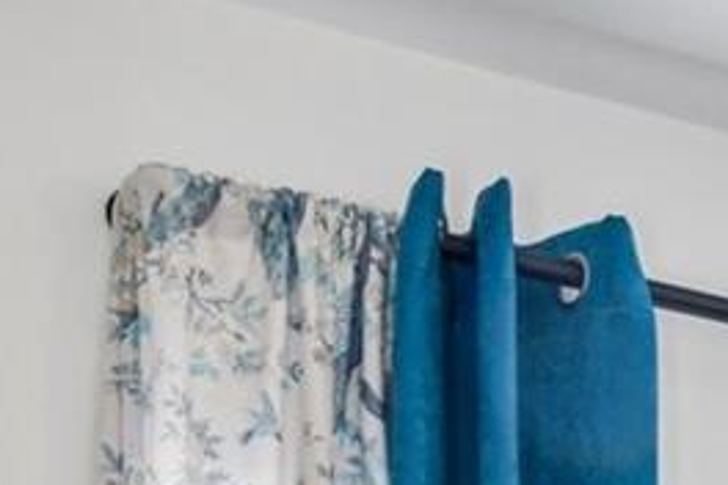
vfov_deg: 11.3
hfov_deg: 17.2
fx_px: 1961
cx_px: 1307
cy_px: 1240
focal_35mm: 97
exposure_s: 1/30
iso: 400
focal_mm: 16
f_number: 8
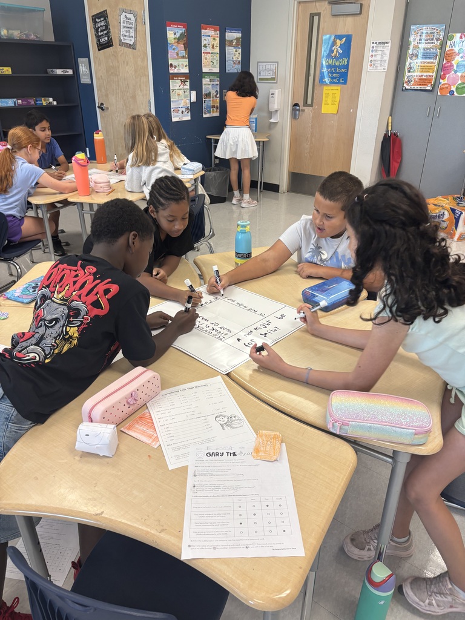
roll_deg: -1.3
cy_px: 310
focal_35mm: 26
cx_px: 232
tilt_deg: -27.5
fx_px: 466
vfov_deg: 67.3
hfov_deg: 53.1
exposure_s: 1/120
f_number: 1.6
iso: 100
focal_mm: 5.96
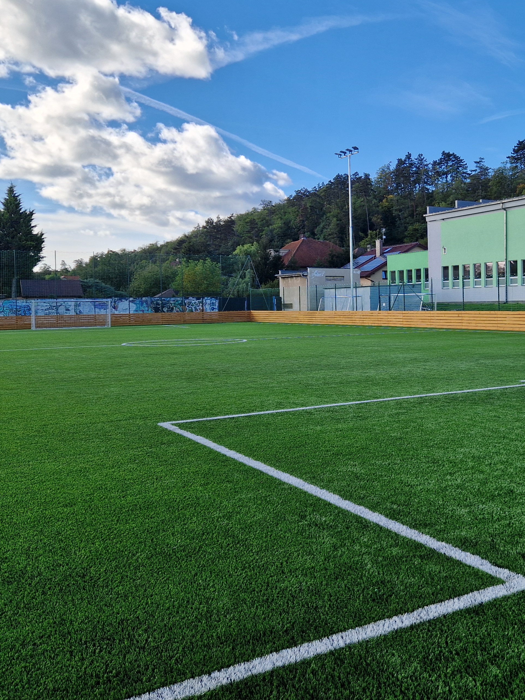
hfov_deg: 38.1
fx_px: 728
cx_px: 424
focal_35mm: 36
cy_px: 328
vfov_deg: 51.3
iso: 50
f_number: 1.8
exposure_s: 1/1264
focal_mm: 5.4
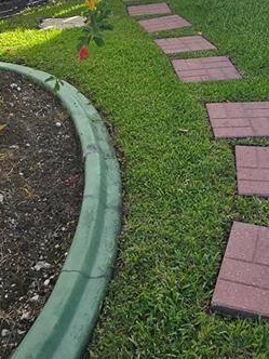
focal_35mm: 47
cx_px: 169
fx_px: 487
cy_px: 40
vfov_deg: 37.9
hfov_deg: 30.7
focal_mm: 1.7
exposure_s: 1/769
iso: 25
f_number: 2.2
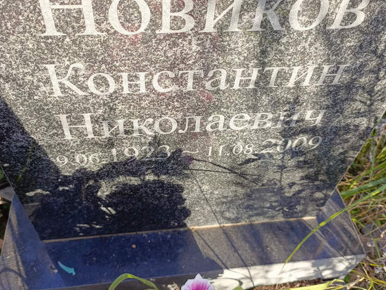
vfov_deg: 43.9
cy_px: 113
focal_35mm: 32
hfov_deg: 56.8
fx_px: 357
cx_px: 186
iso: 110
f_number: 1.69
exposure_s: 1/149
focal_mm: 4.76
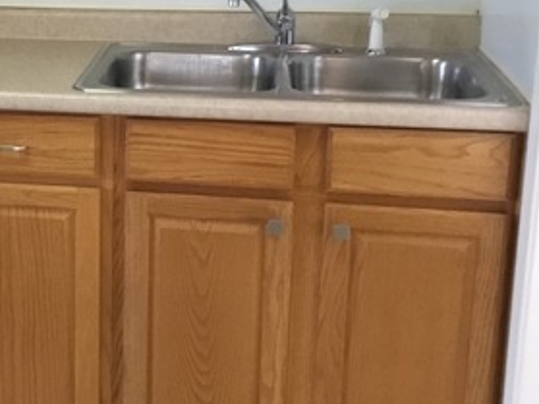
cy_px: 126
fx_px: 1152
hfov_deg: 24.8
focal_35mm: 74
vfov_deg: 19.8
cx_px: -32
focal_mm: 3.3
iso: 250
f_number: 2.4
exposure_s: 1/30
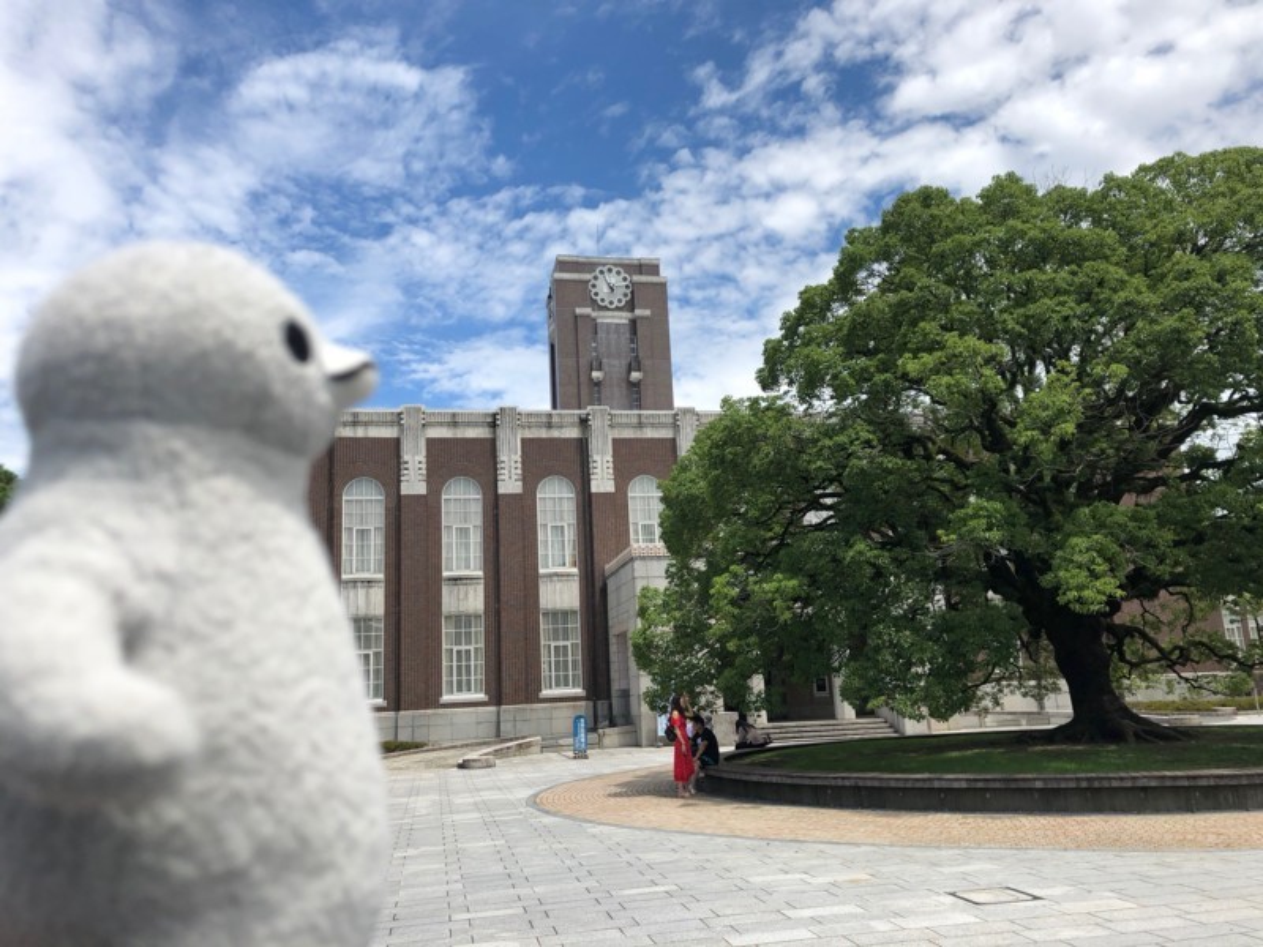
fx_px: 1022
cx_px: 632
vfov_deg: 49.7
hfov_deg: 63.4
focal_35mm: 28
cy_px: 474
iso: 20
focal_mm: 3.99
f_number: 1.8
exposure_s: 1/2288
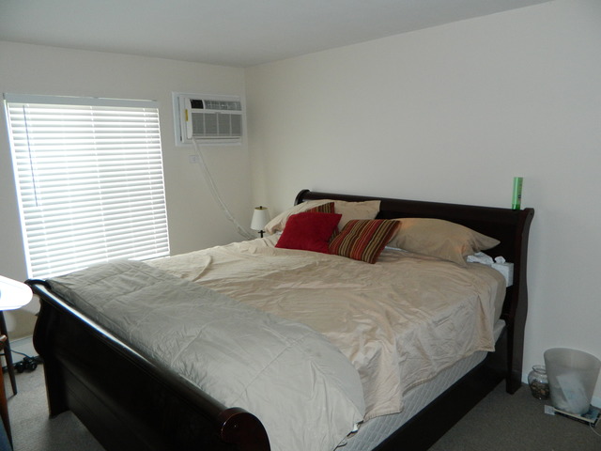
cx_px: 300
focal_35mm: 25
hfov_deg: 69.4
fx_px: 434
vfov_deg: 54.9
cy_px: 226
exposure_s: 1/30
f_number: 3.1
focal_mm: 4.5
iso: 200
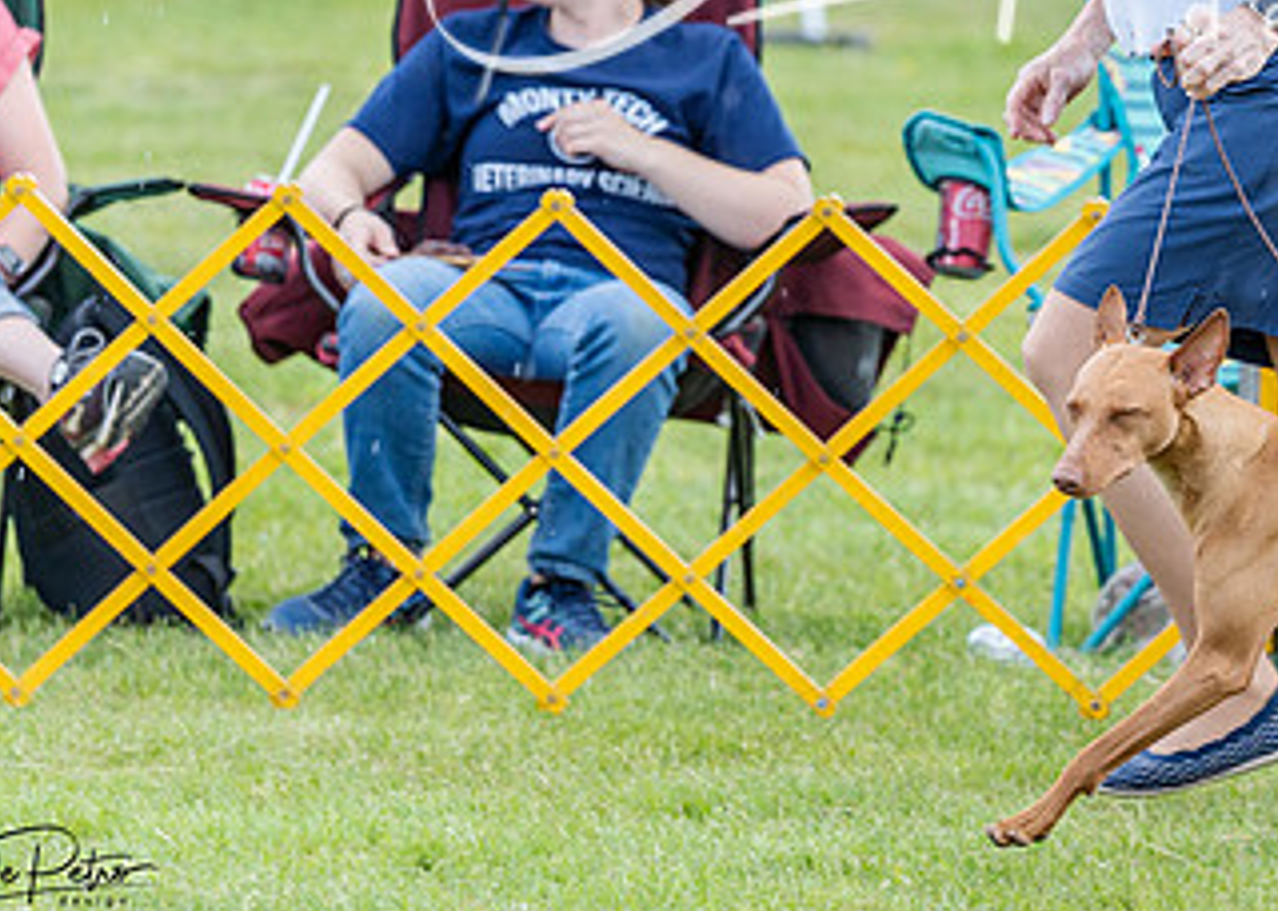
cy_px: 211
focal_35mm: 406
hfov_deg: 5.0
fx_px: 14724
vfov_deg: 3.5
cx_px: 1177
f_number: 4
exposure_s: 1/640
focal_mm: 189
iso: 400
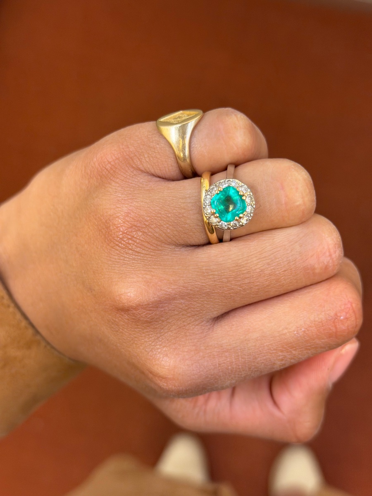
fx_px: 688
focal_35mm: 48
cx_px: 186
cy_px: 248
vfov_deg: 39.7
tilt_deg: -78.2
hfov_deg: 30.3
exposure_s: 1/50
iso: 200
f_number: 1.78
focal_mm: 6.76
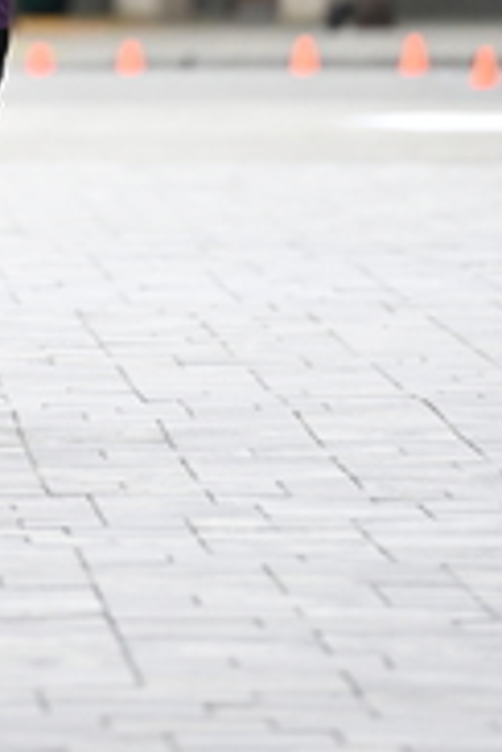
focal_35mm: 600
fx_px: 12549
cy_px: -226
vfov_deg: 3.4
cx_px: 14
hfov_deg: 2.3
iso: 640
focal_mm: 200
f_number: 2.8
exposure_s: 1/1600
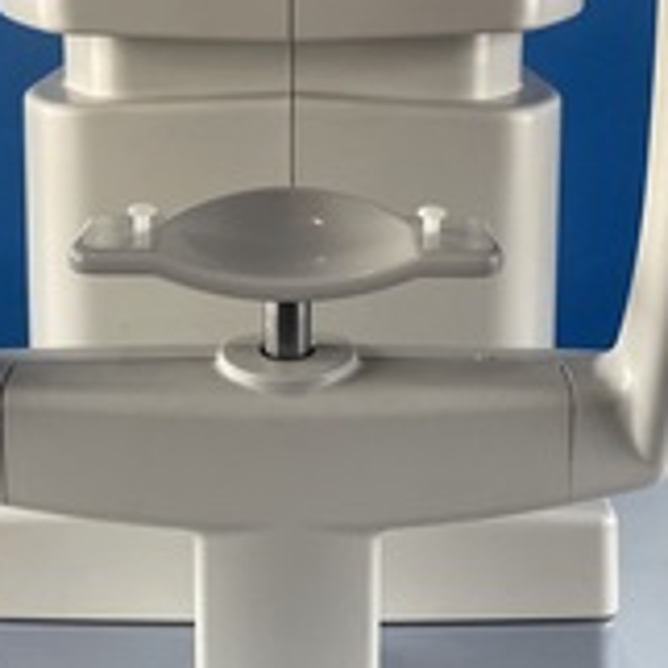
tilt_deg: -13.7
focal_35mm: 57
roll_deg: -1.2
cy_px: 187
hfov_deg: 30.0
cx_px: 307
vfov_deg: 29.7
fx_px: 1244
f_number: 1.6
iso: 100
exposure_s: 1/120
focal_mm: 4.2
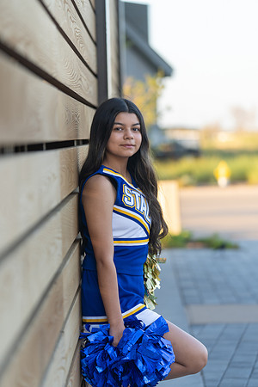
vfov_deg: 19.6
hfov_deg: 13.2
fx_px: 1118
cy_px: 194
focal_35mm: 104
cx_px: 129
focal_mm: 104
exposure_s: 1/320
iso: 200
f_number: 2.8
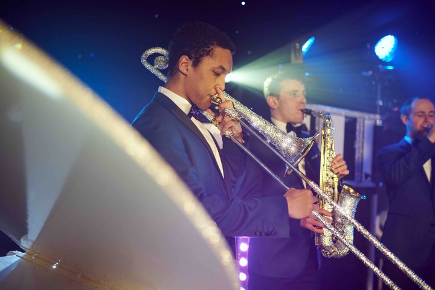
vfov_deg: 37.9
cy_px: 145
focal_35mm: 35
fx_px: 423
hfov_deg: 54.4
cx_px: 218
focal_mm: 35
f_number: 1.4
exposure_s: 1/125
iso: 1000
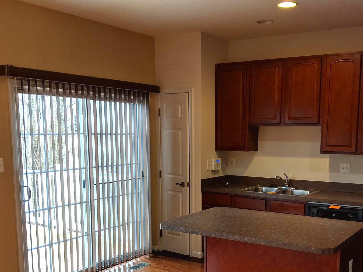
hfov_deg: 45.5
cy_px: 190
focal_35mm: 41
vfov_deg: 34.7
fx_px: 430
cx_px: 216
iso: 50
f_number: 1.8
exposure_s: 1/157
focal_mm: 4.44
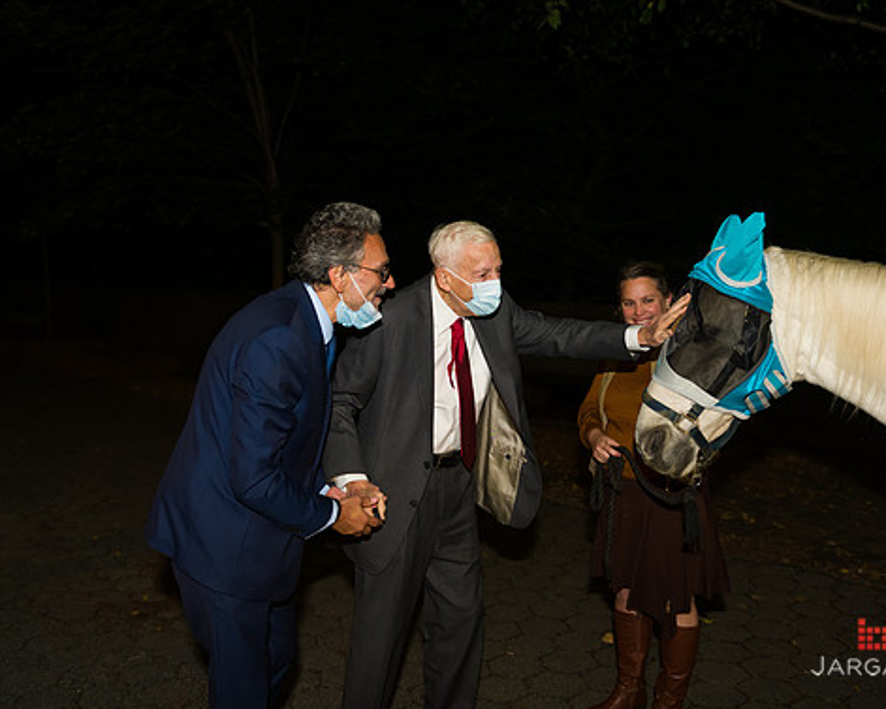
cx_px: 446
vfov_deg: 40.1
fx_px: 970
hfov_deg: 49.1
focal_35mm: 37
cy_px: 353
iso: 1000
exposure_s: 1/125
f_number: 3.2
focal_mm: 32
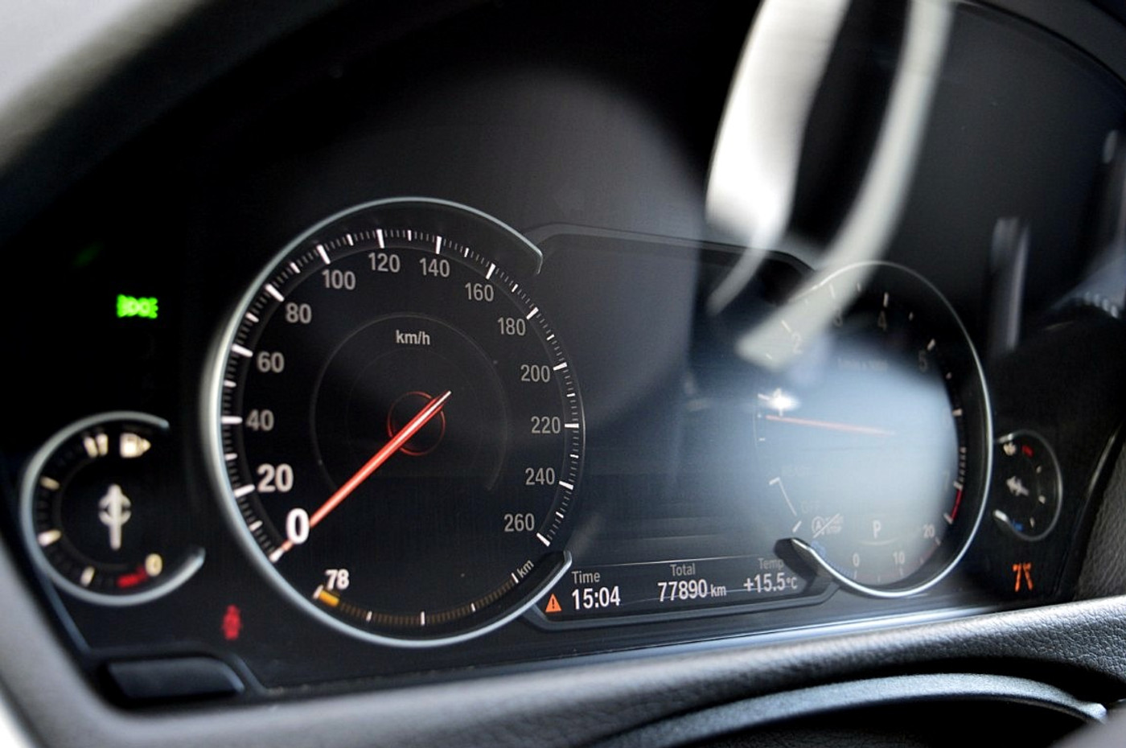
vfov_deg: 34.1
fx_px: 1218
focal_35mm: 39
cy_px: 374
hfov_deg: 49.6
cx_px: 563
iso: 800
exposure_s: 1/30
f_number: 4
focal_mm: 26
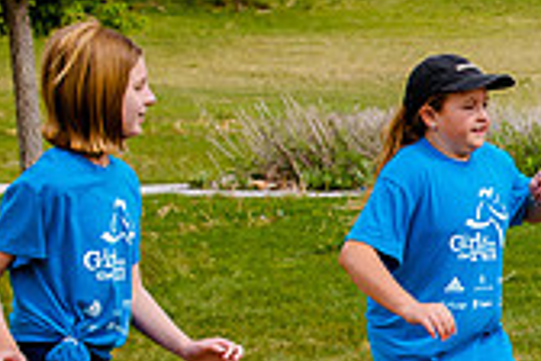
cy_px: 447
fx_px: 3501
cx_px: 1046
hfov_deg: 8.4
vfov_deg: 5.9
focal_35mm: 233
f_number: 9
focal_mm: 52
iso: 200
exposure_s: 1/400
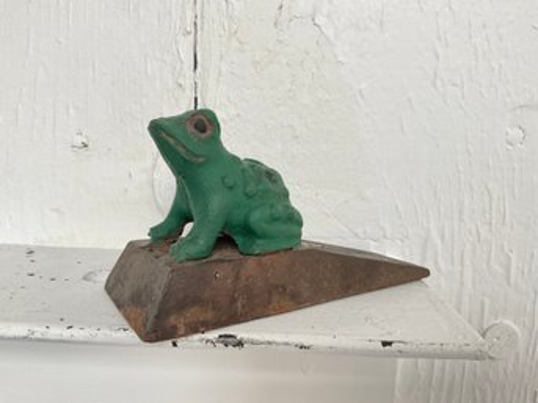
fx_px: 451
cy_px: 202
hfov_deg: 61.7
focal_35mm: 29
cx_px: 269
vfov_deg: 48.2
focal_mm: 3
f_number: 1.8
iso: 64
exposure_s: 1/119
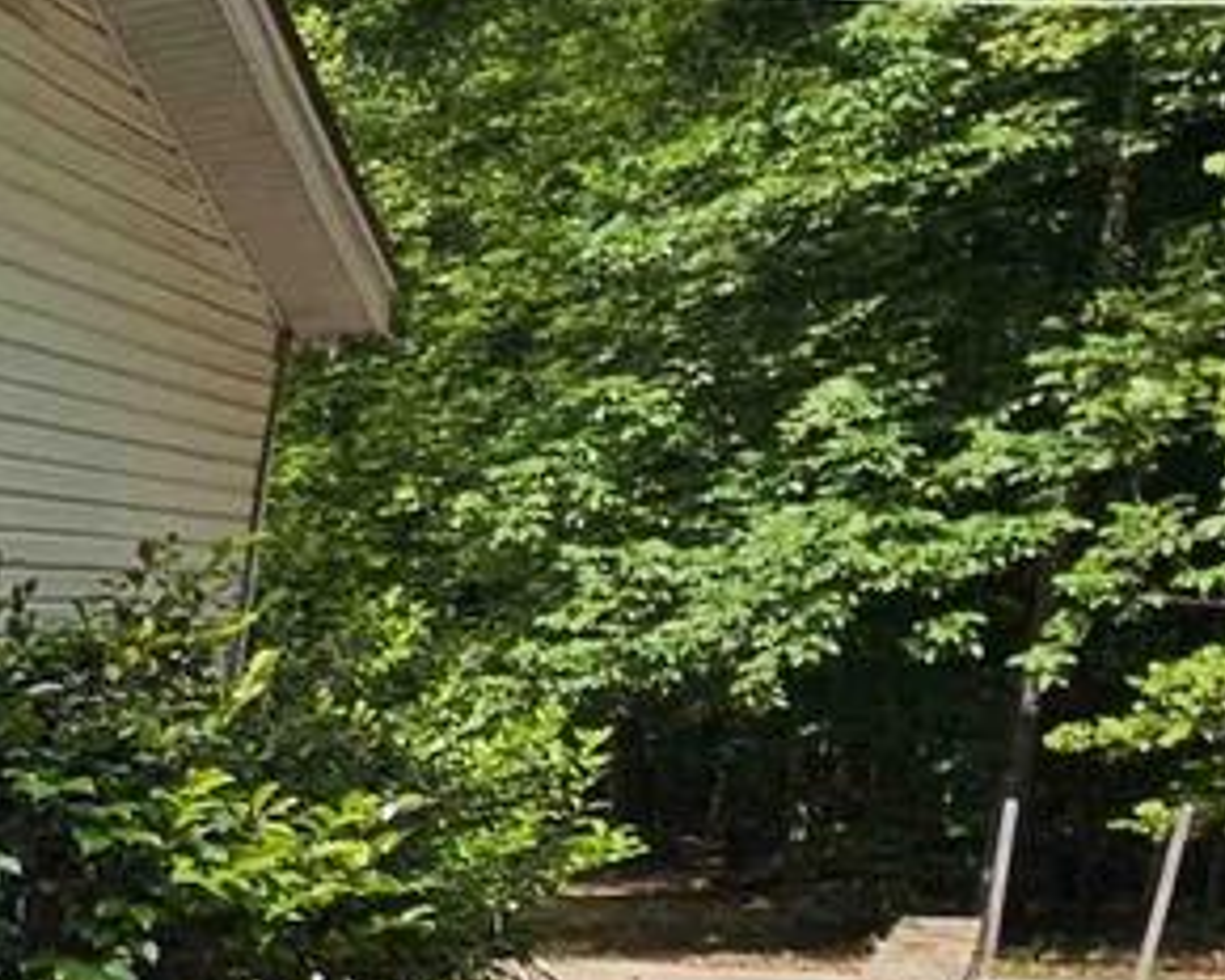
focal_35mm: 63
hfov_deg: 17.3
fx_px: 2284
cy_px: 1297
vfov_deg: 21.7
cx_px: -1428
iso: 50
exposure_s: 1/1517
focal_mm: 2.2
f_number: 2.2
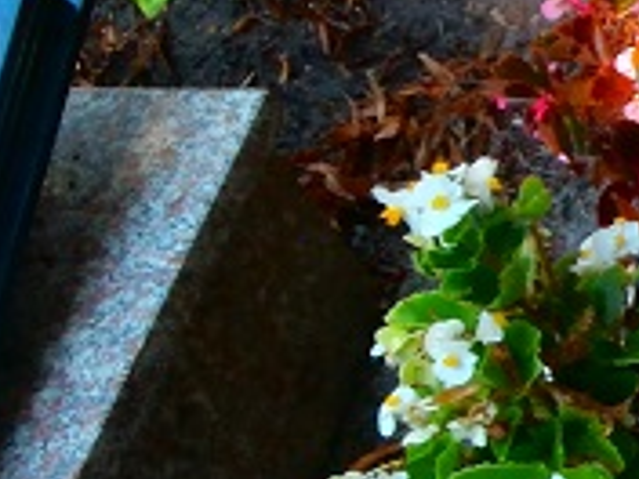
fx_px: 2012
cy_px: 265
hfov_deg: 15.7
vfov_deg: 13.6
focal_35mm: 109
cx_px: 1104
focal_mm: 5.36
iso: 100
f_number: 3.5
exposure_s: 1/100
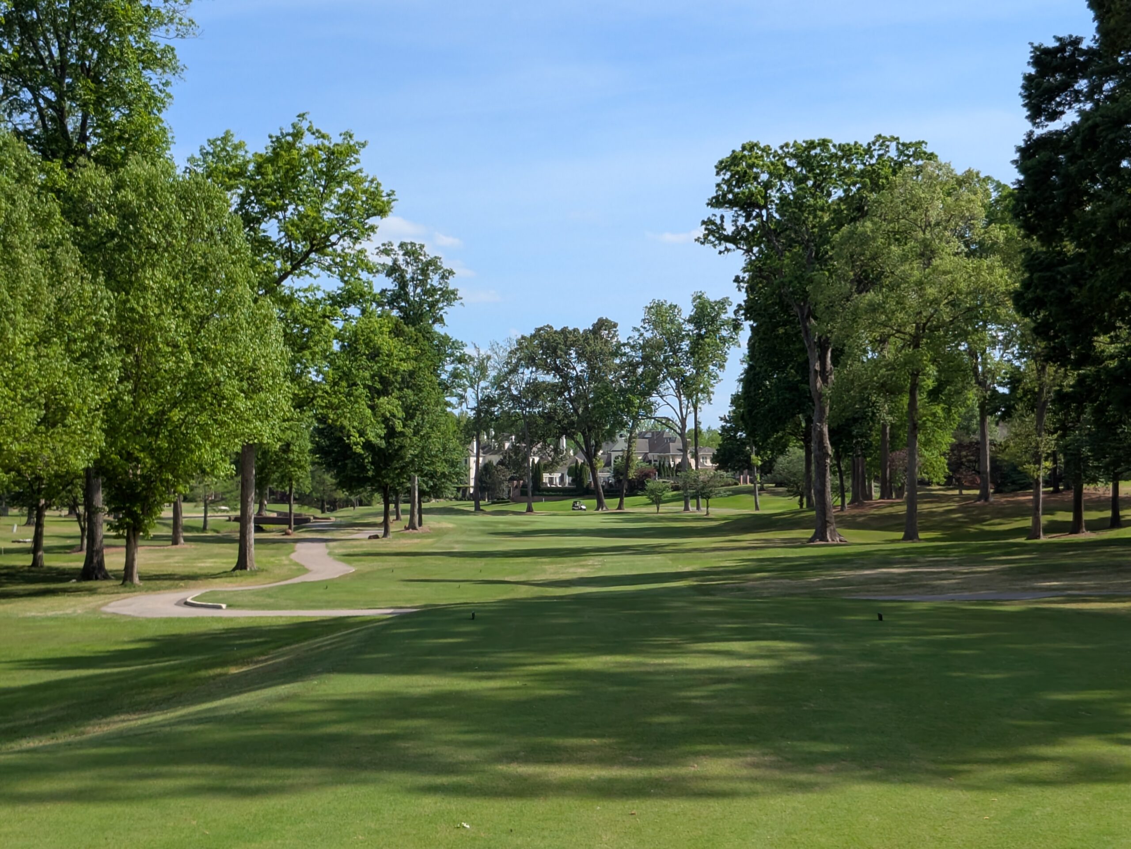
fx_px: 1601
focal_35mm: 49
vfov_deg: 29.7
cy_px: 424
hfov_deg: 38.9
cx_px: 566
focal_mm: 4.53
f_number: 1.7
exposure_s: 1/2079
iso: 44
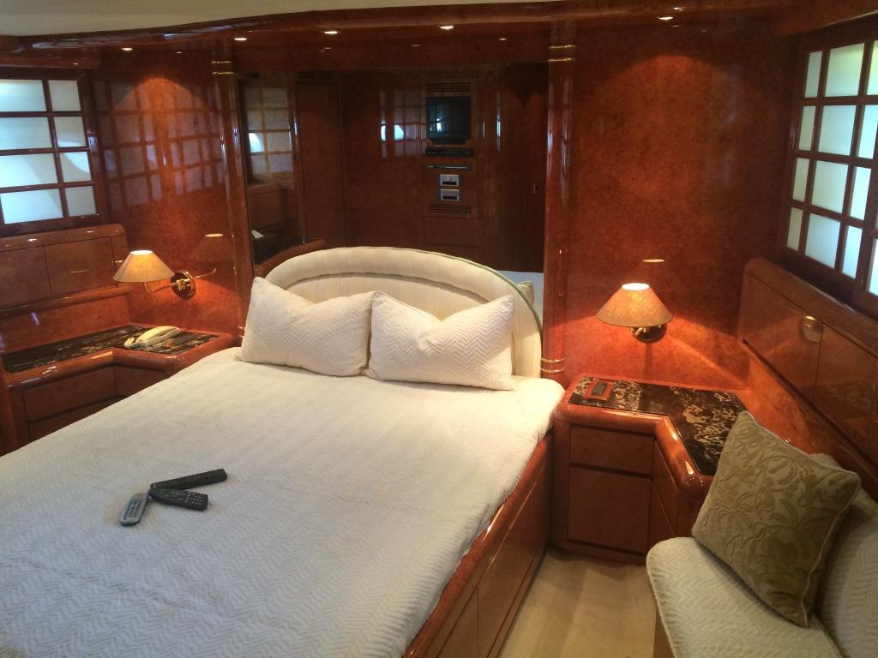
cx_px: 439
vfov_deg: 48.2
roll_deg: +0.9
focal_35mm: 29
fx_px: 736
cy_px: 329
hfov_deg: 61.7
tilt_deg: -16.1
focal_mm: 4.15
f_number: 2.2
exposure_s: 1/33
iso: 160
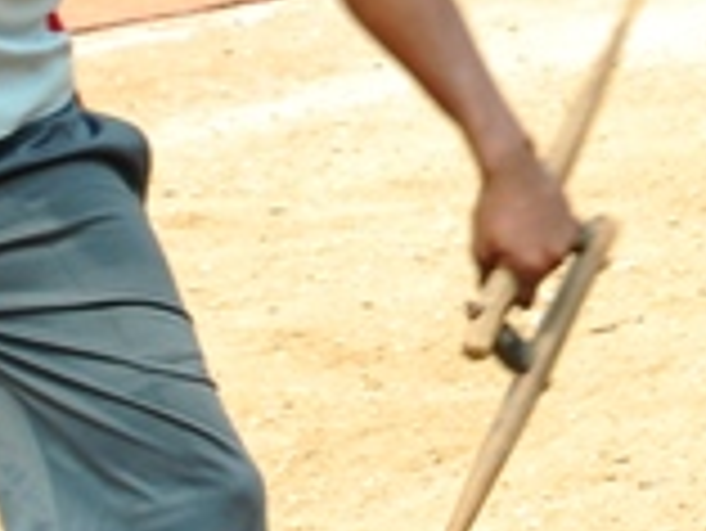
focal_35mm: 301
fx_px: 6144
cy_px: -272
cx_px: 724
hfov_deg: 6.6
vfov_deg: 4.9
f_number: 8
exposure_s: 1/125
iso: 200
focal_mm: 32
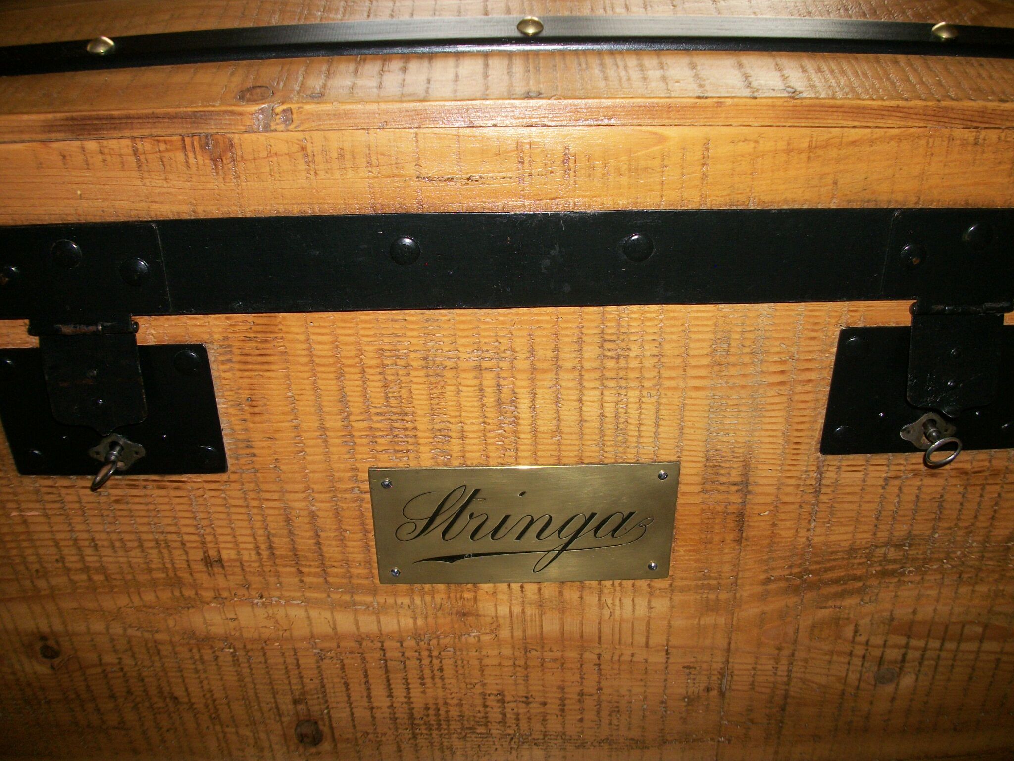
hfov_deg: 56.8
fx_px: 937
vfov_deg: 44.2
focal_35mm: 32
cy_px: 380
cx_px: 507
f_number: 2.9
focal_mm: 5.7
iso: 80
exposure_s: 1/30
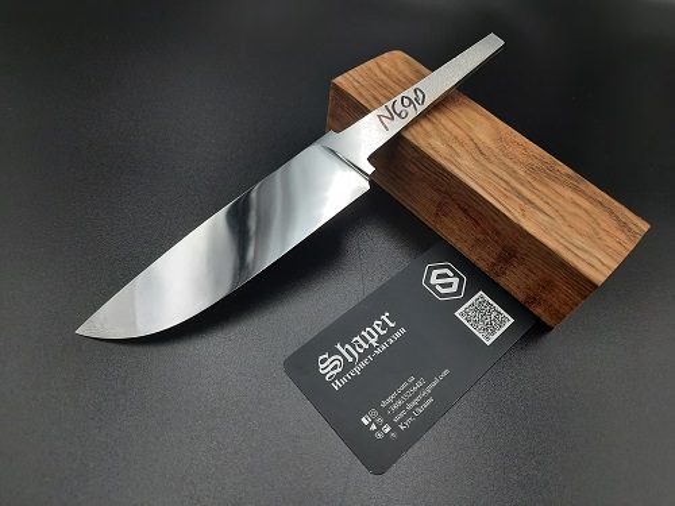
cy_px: 253
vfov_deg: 54.9
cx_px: 338
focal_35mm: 25
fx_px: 487
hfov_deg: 69.4
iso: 100
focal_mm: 4.6
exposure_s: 1/50
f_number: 2
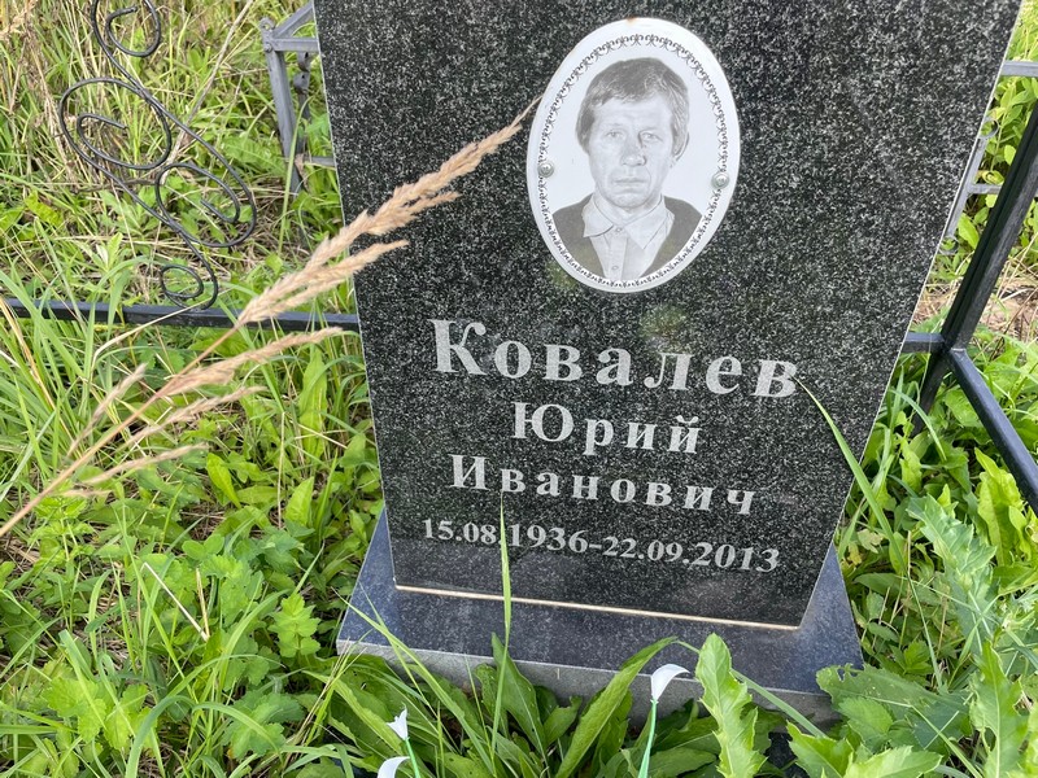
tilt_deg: -39.0
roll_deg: +0.7
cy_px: 389
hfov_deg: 67.3
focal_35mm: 26
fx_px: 780
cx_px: 519
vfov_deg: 53.1
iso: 32
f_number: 1.6
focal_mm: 4.2
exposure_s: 1/530
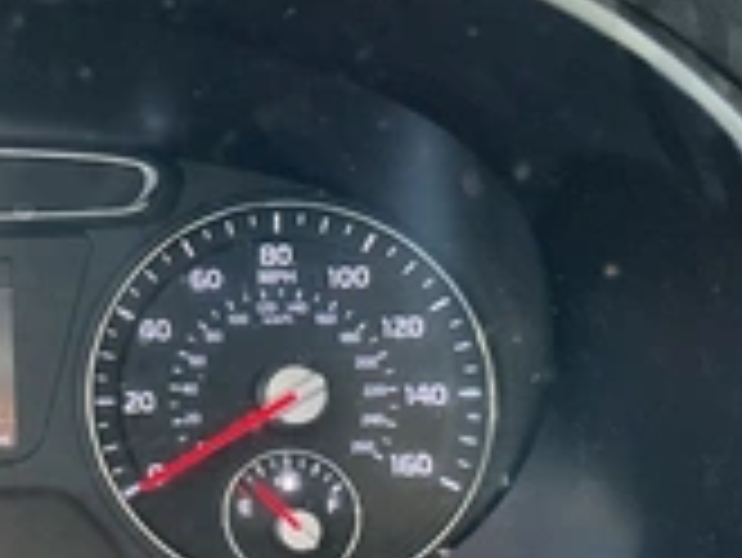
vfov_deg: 21.6
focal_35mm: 68
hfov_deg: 25.8
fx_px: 1459
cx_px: -130
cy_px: 374
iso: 160
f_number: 1.8
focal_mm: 3
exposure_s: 1/60
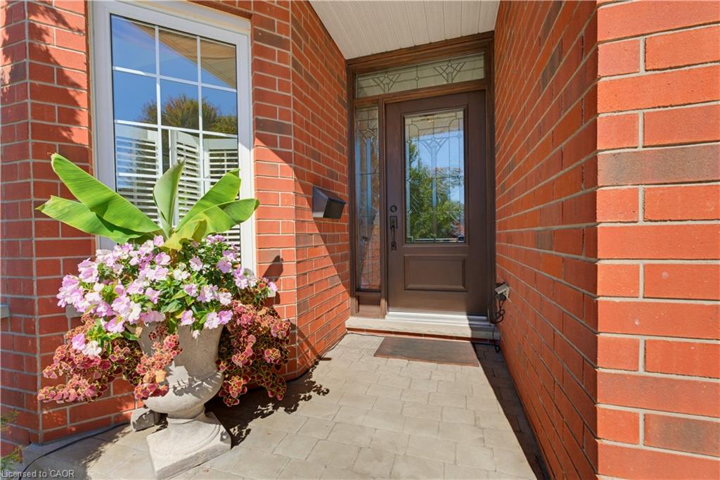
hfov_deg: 98.2
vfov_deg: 75.1
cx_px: 360
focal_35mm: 16
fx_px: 312
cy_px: 240
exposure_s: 1/250
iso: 800
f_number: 9
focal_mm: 15.6
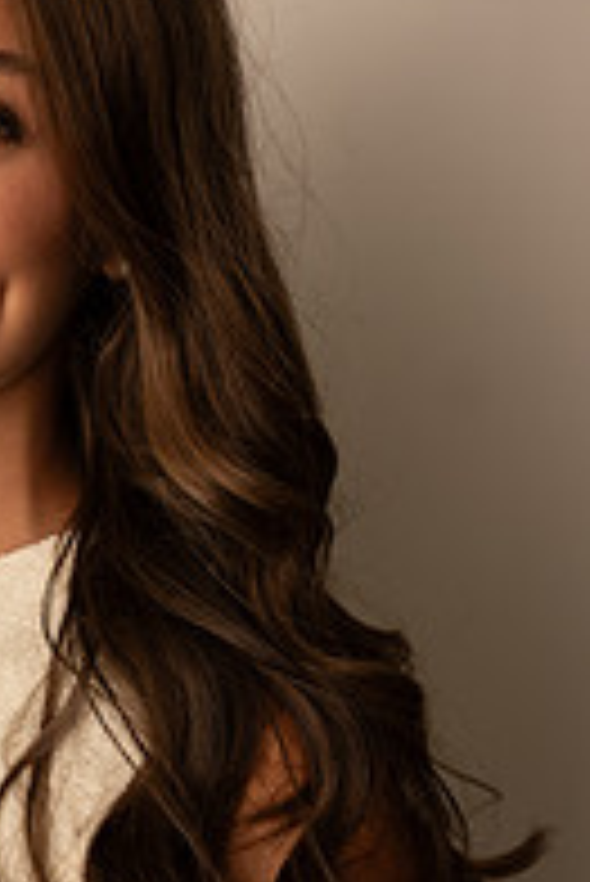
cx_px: -77
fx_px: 1350
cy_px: 369
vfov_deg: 36.1
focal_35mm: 55
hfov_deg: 23.0
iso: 100
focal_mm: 24
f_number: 3.2
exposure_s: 1/160
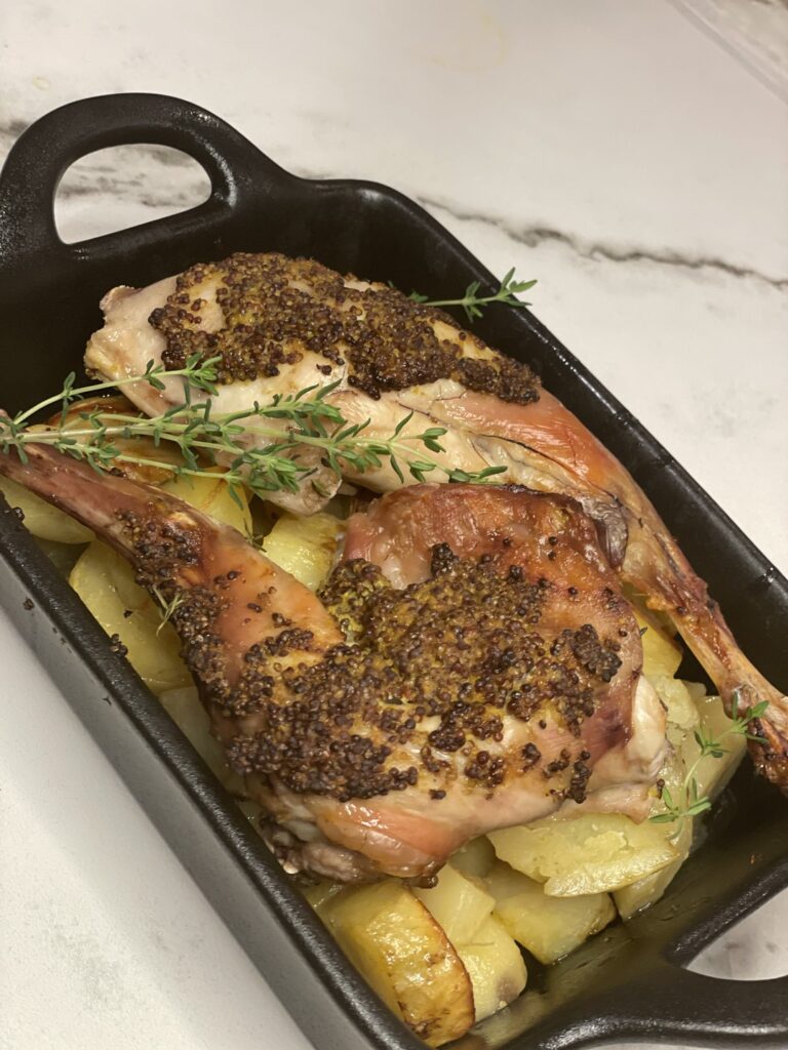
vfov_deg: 36.8
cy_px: 525
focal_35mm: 52
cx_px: 394
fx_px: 1578
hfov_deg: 28.0
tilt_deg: -45.8
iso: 160
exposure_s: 1/50
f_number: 2
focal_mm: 6
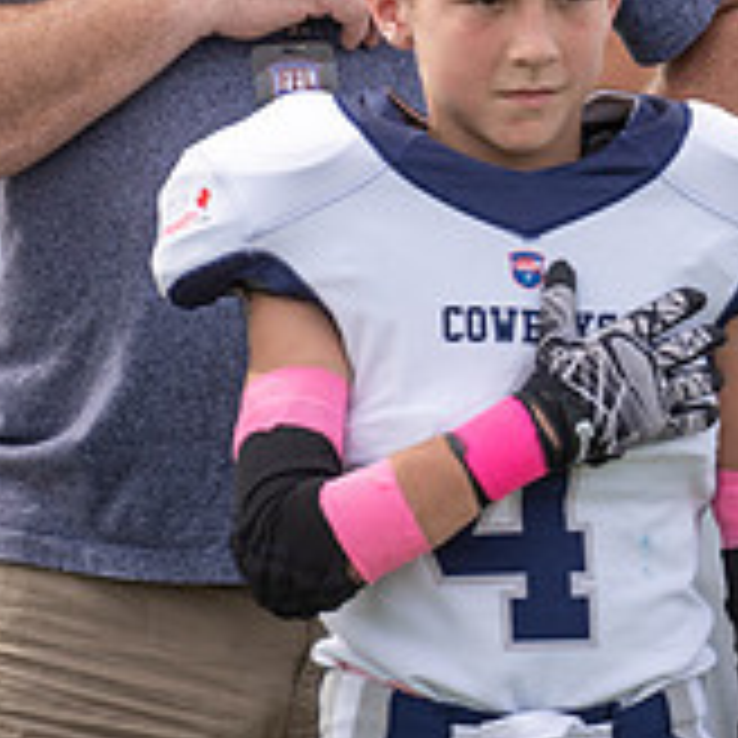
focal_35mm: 603
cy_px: 470
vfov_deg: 2.9
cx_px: 1197
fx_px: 14545
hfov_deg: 2.9
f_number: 2.8
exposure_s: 1/1250
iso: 160
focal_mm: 200
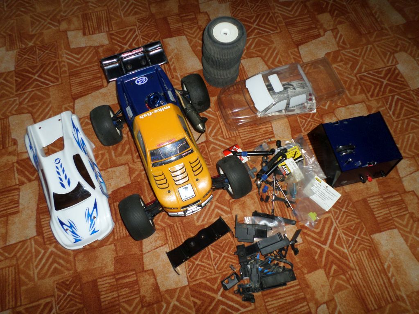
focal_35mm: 25
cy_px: 157
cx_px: 210
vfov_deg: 54.9
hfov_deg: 69.4
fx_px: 303
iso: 100
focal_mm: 4.5
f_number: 2.5
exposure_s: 1/30
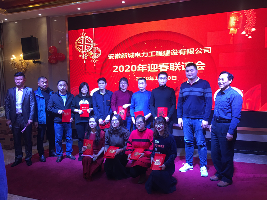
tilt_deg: -3.9
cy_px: 100
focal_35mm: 29
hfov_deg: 61.7
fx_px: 224
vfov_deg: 48.2
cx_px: 134
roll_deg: +0.9
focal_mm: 4.15
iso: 40
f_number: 2.2
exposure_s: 1/33
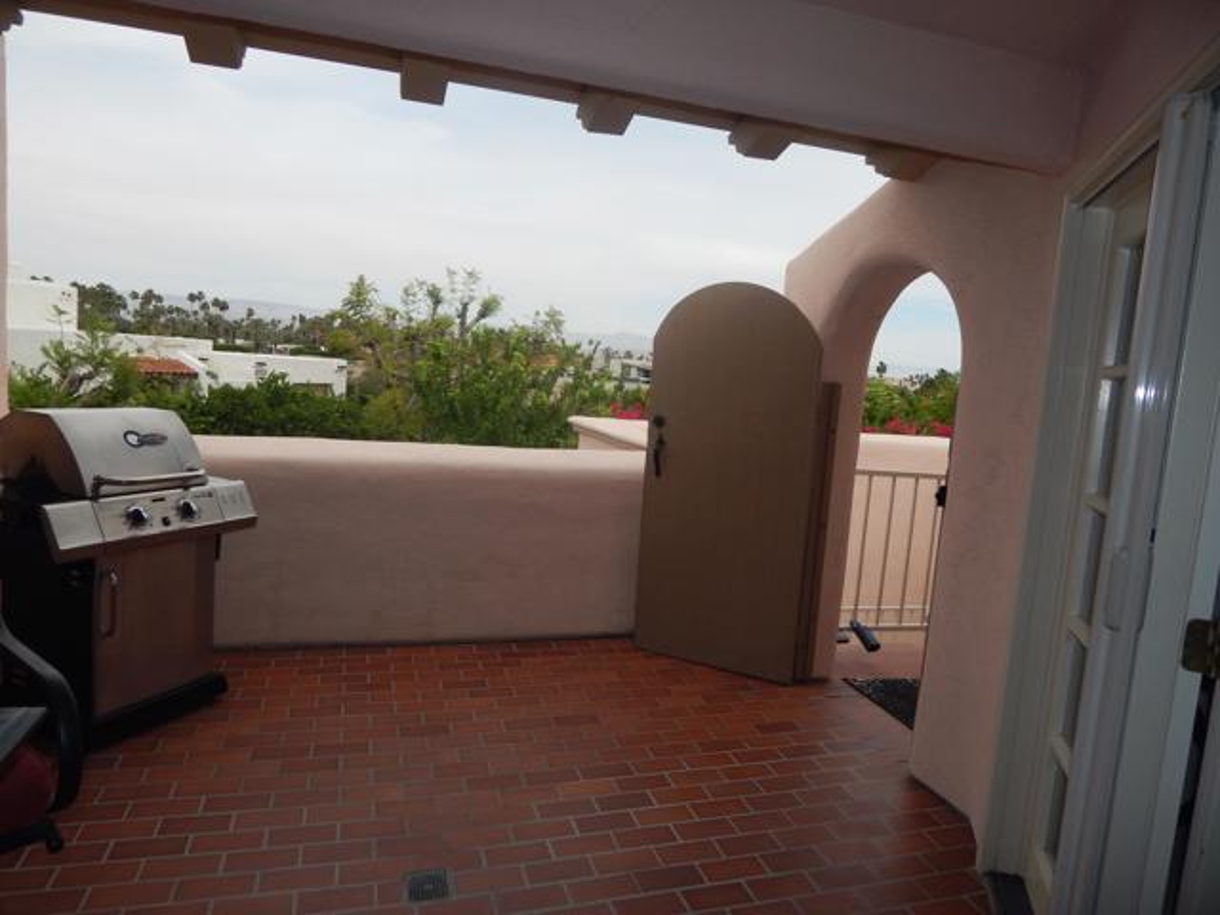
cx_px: 610
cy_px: 458
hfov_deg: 73.9
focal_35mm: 23
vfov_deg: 58.9
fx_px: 811
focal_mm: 4
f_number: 6
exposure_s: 1/500
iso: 125
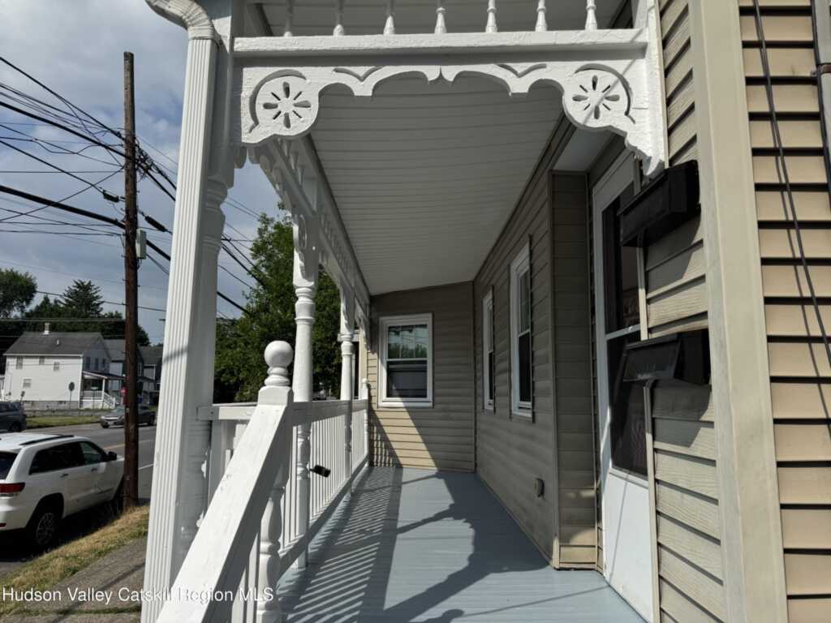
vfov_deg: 56.8
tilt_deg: +8.3
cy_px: 312
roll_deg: -0.3
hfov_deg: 71.6
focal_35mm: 24
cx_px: 416
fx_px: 576
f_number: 1.78
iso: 80
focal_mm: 6.76
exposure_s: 1/7937
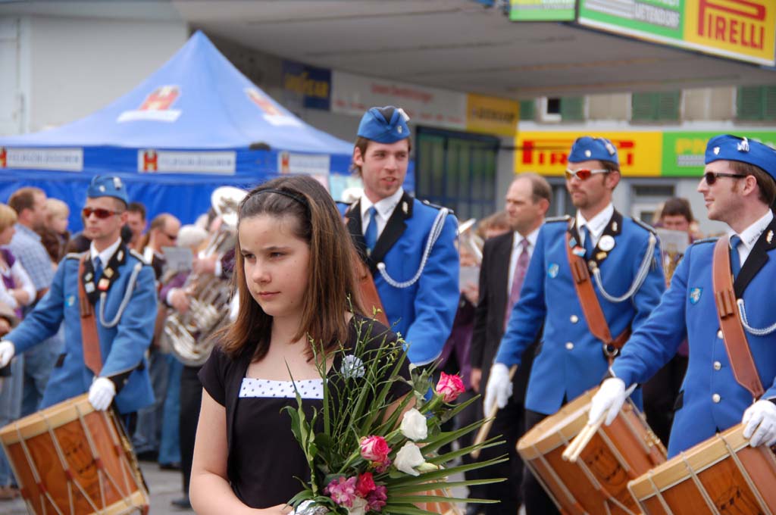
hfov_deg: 16.1
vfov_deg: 10.7
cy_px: 258
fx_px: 2745
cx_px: 388
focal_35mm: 128
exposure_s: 1/500
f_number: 5.6
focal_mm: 85
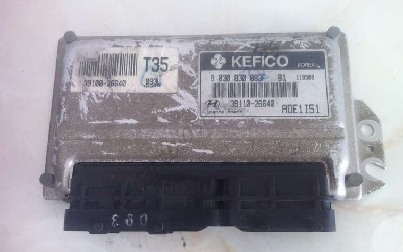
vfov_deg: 33.6
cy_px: 123
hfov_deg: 51.5
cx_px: 199
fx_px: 417
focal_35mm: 38
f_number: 2.8
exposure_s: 1/40
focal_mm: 3.85
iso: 80
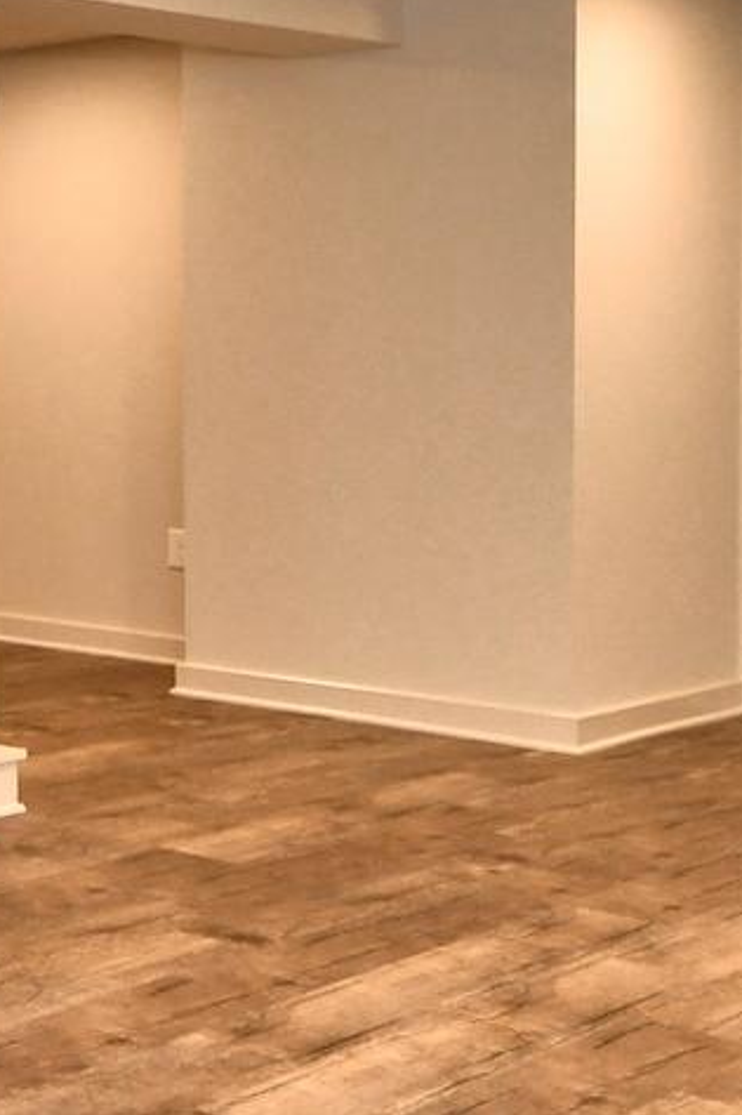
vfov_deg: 30.7
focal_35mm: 65
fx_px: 2011
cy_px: 376
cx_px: -598
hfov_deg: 17.1
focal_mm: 10
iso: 500
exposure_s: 1/80
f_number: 4.5
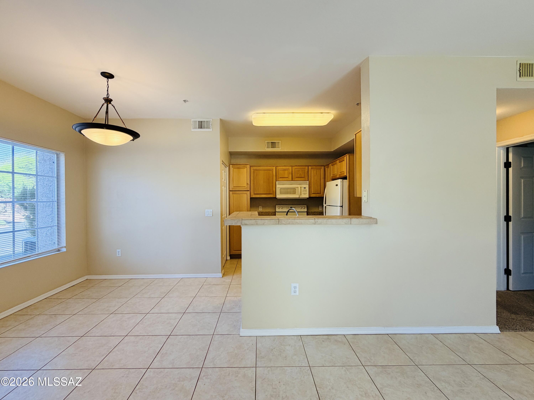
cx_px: 267
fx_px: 216
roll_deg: -0.7
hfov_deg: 102.1
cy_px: 200
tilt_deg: +0.1
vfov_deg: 85.7
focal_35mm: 14
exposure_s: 1/120
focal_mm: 2.22
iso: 100
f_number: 2.2
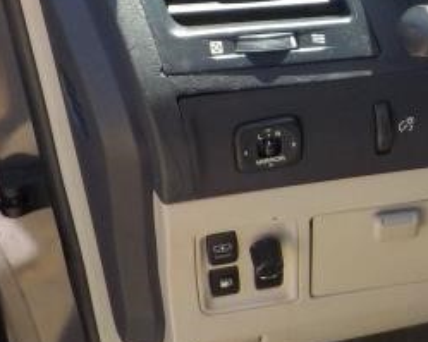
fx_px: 1190
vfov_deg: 16.3
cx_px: 545
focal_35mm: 94
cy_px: 84
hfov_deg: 19.0
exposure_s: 1/200
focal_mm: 4.1
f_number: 3.3
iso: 125
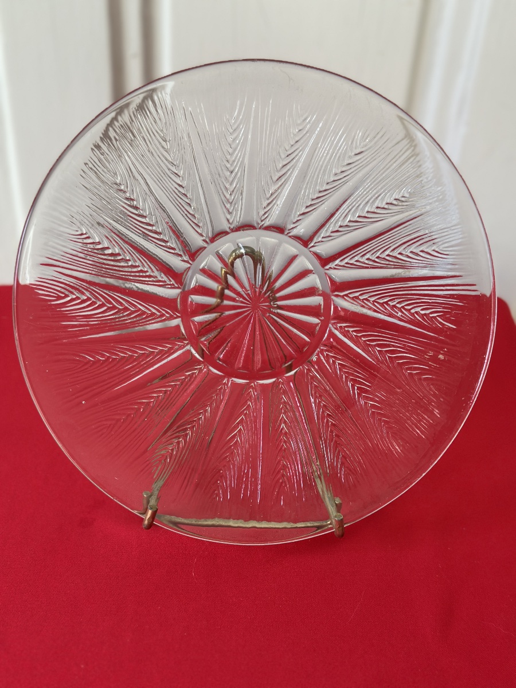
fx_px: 954
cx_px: 258
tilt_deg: -36.6
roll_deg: -4.4
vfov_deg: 39.7
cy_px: 344
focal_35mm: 48
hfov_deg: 30.3
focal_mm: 6.86
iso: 64
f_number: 1.78
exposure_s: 1/121
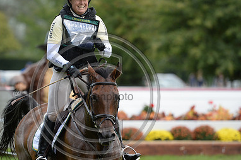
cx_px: 95
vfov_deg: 2.3
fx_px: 4060
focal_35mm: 607
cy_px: 88
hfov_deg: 3.4
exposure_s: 1/800
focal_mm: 400
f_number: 5.6
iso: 1000
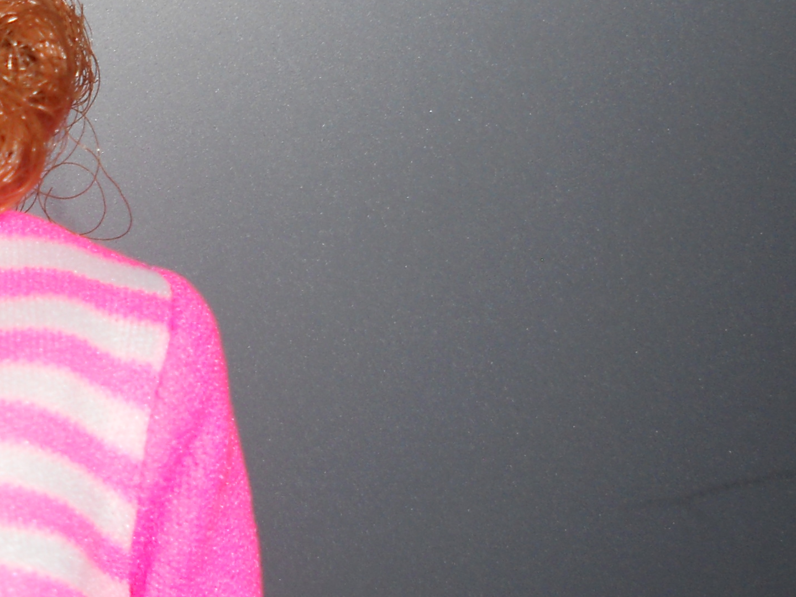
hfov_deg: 23.5
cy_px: 252
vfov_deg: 19.6
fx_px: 1725
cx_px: -184
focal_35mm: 75
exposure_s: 1/25
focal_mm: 4.9
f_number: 8
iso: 80
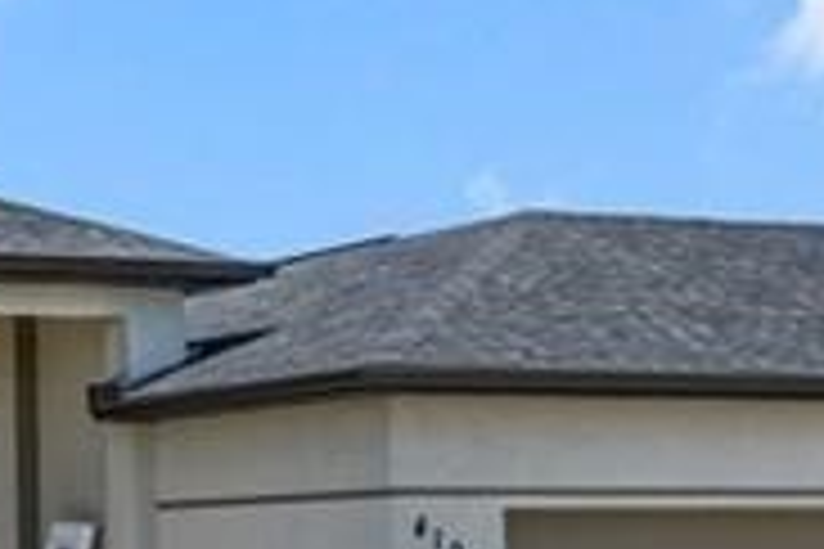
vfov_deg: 11.1
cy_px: 398
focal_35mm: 123
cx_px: 77
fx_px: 2815
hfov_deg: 16.4
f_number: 2.8
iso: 100
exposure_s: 1/500
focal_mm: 8.38
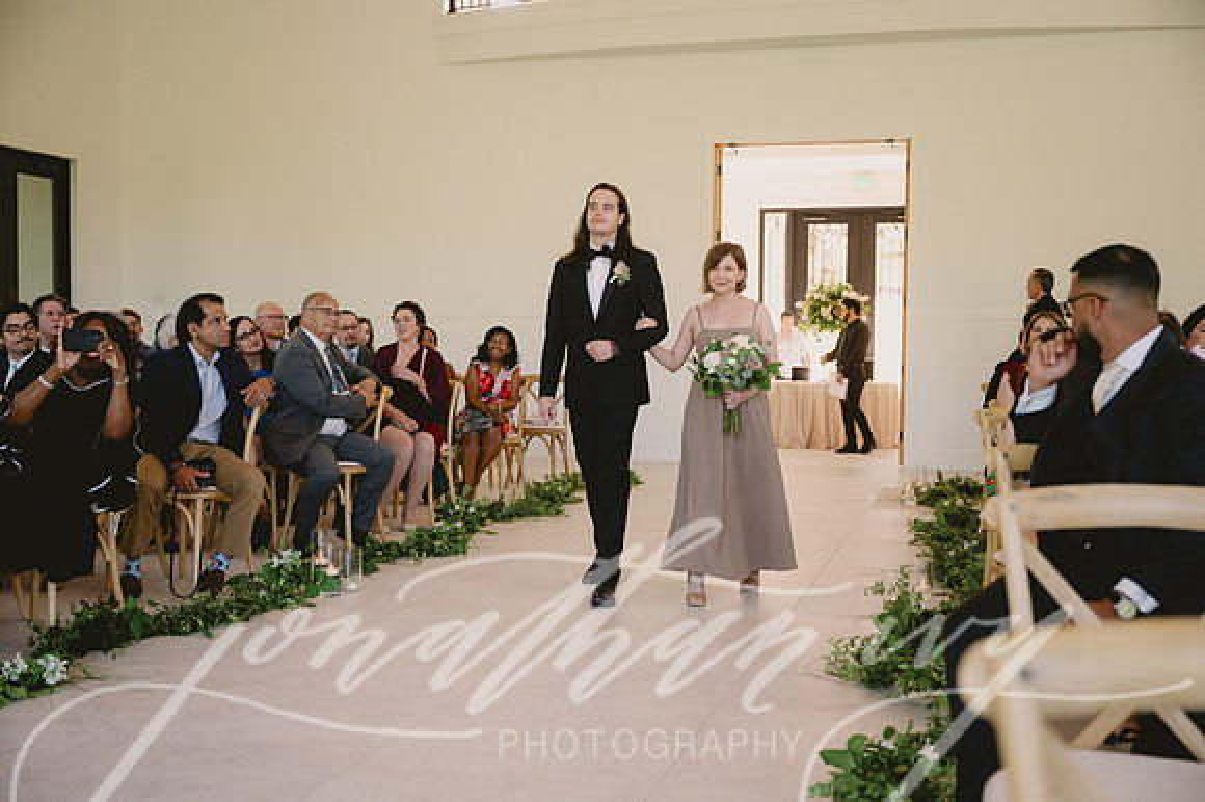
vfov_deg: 33.4
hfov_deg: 48.5
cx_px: 602
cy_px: 401
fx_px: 1338
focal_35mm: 40
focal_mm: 40
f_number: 2.8
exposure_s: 1/640
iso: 1250
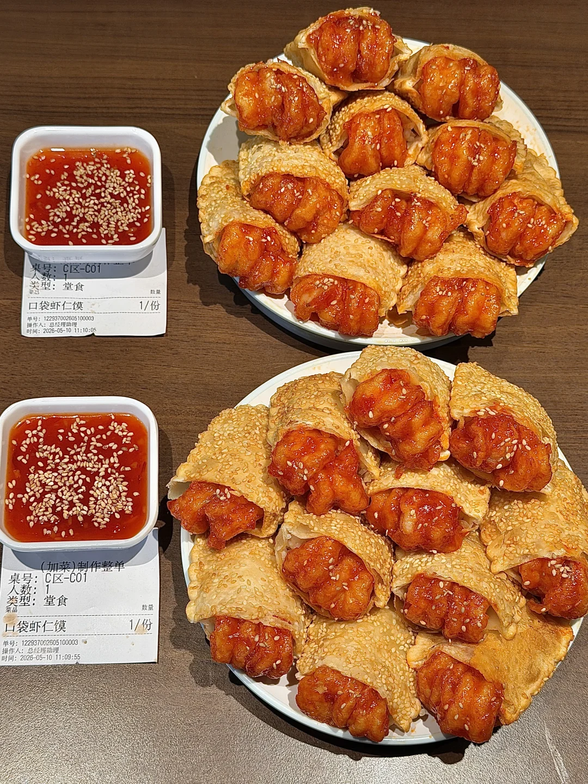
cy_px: 392
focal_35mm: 48
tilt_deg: -65.5
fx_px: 1087
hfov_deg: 30.3
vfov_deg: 39.7
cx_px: 294
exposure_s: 1/108
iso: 100
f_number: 1.78
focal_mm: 6.76
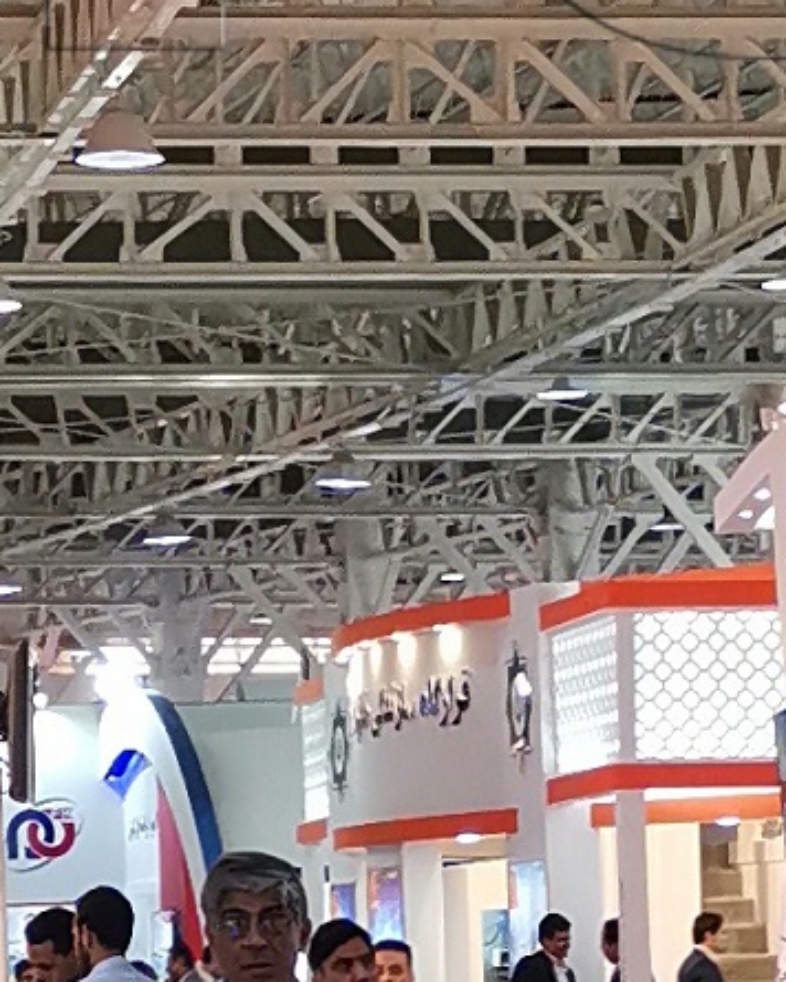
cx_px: 342
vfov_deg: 10.0
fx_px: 5525
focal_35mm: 190
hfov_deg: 8.1
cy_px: 1138
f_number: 1.8
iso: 200
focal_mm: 4.75
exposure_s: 1/50
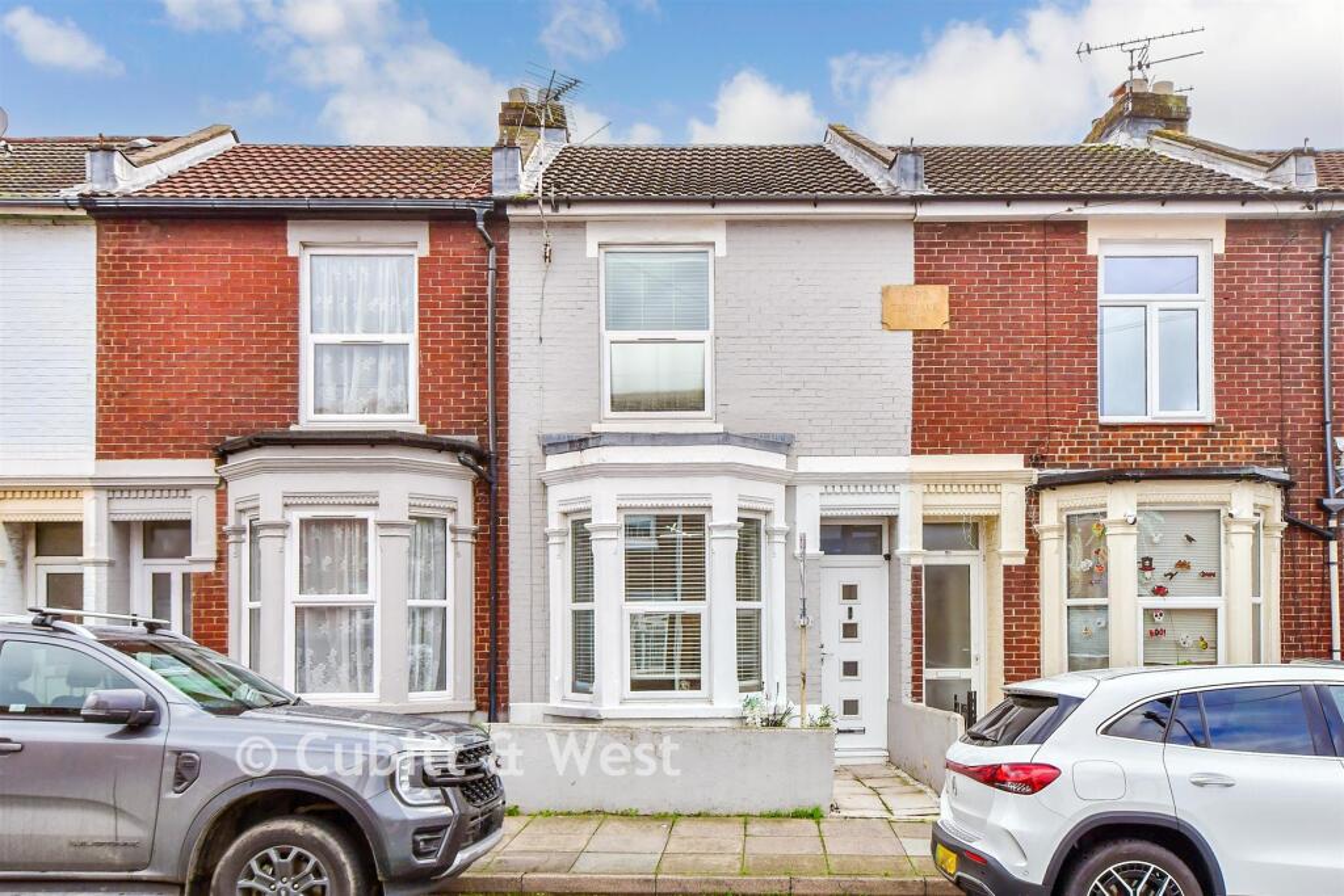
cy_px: 448
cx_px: 672
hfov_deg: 61.9
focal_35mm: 30
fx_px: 1120
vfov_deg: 43.6
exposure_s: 1/320
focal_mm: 20
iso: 400
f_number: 8
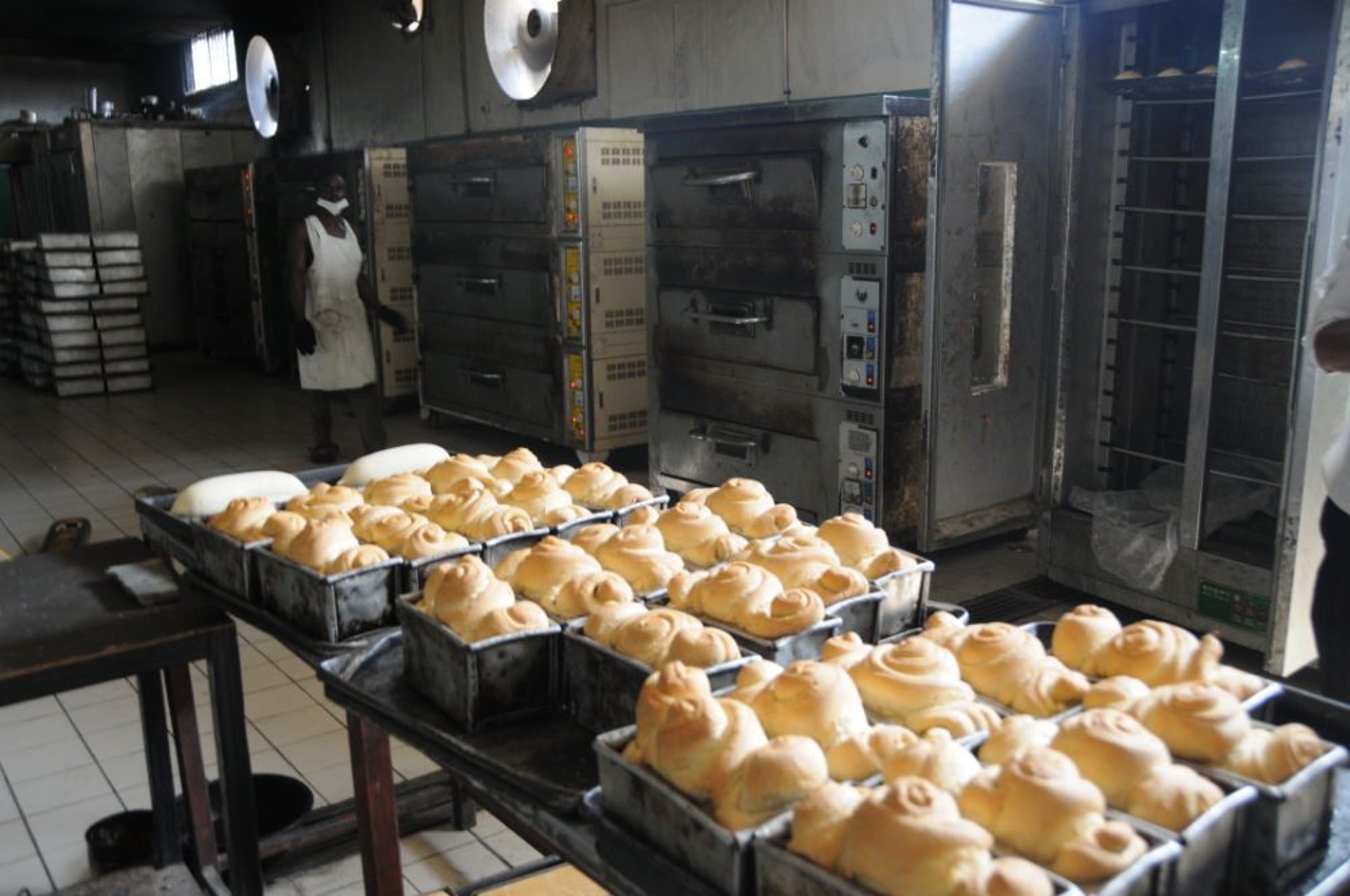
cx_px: 675
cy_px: 448
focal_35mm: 33
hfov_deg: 57.3
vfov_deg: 39.9
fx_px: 1236
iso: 640
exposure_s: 1/25
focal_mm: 22
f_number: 3.8
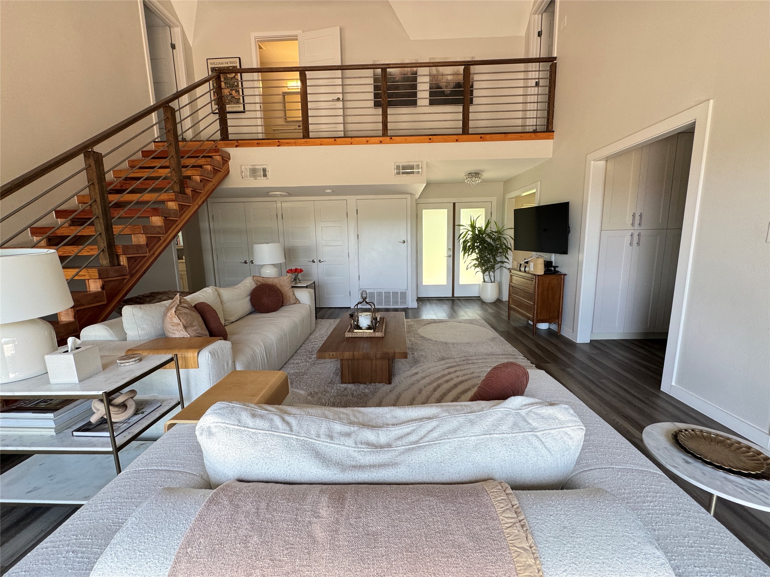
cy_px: 288
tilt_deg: -9.3
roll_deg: +1.1
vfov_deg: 85.7
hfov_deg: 102.1
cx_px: 385
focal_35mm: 14
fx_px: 311
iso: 160
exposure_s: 1/120
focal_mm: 2.22
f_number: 2.2
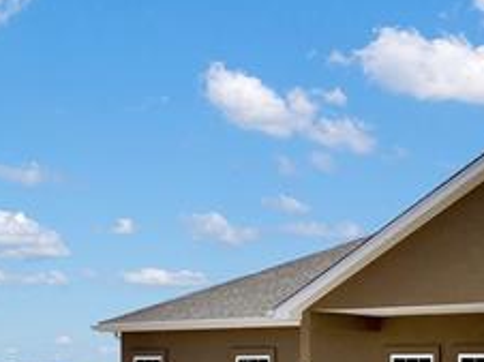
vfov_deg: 20.3
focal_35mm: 68
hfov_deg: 27.6
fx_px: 950
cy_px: 421
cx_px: 433
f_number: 2.8
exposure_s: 1/8000
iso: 140
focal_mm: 12.29
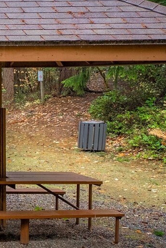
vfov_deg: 27.3
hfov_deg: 14.3
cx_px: -195
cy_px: 99
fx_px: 512
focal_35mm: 74
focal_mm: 24
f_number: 7.1
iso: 640
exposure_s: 1/30
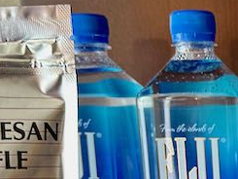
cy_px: 233
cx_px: 302
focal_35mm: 98
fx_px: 674
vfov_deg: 14.5
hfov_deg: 18.7
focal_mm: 6.86
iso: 250
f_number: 1.78
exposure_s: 1/60
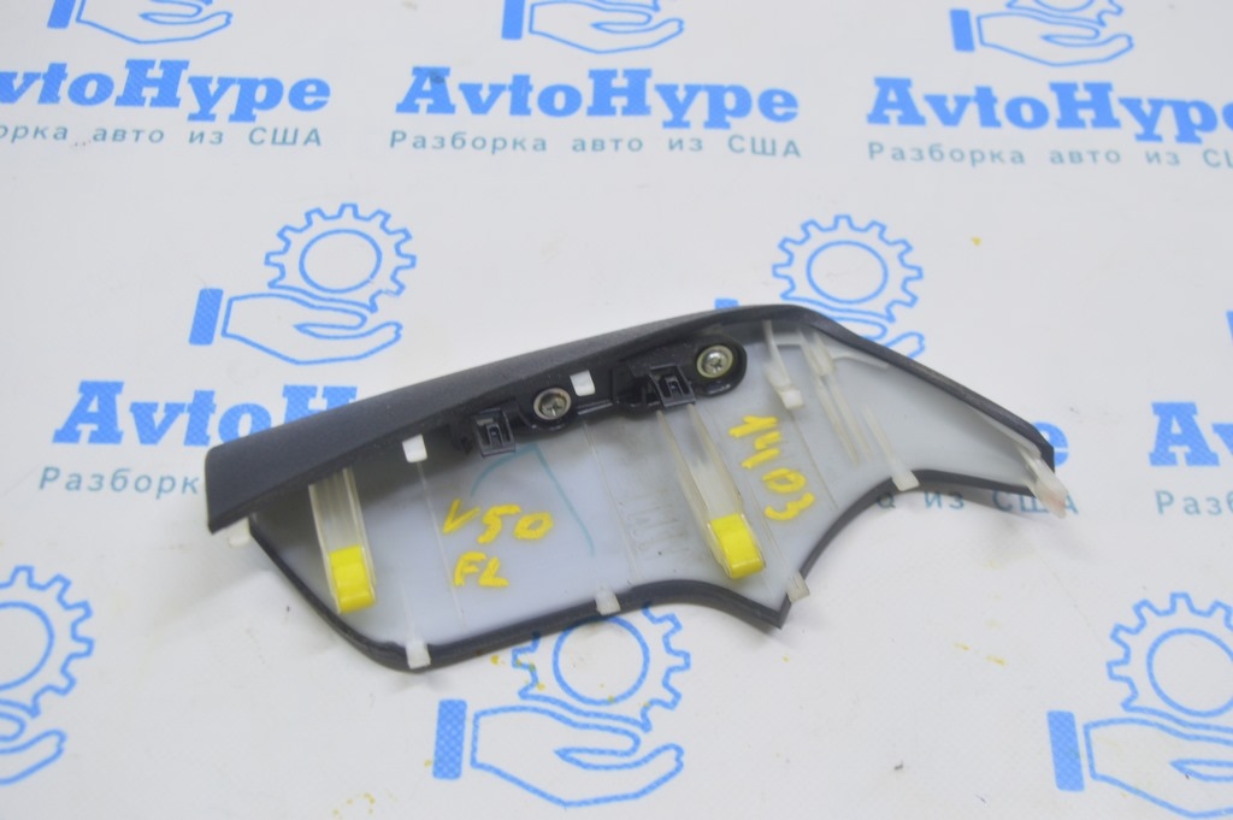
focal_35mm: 45
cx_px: 616
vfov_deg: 29.8
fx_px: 1540
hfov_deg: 43.6
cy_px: 410
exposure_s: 1/20
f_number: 5.6
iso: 400
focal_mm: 30
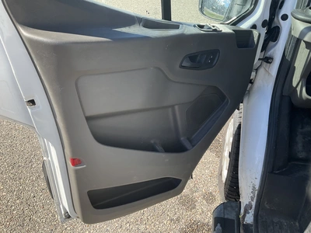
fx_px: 261
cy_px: 116
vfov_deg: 48.2
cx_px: 156
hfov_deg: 61.7
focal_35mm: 29
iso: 25
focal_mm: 3
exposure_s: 1/454
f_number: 1.8
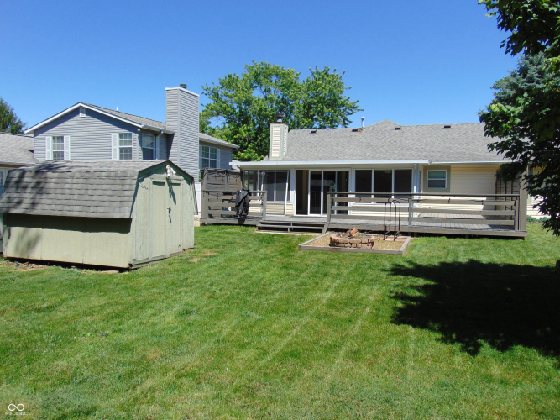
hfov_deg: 69.4
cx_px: 280
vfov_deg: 54.9
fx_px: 404
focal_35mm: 25
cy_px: 210
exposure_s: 1/1000
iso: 80
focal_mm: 4.5
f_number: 3
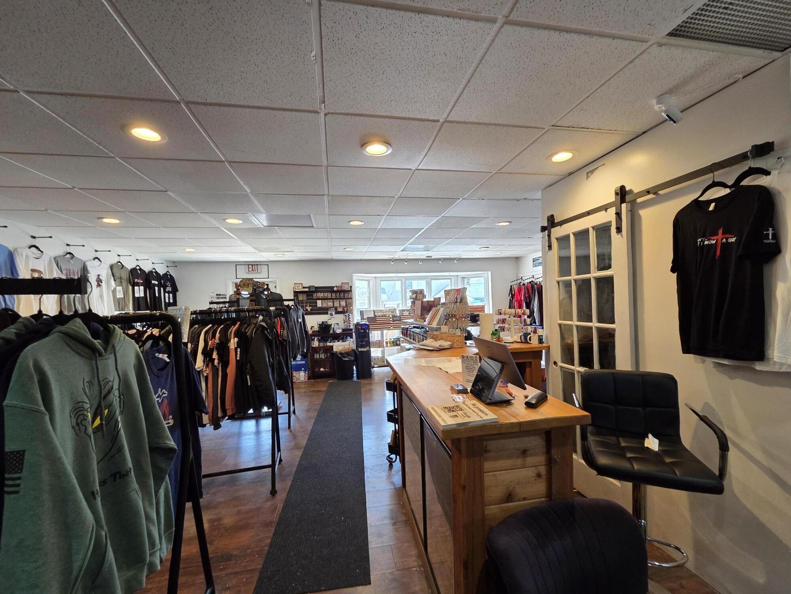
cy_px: 297
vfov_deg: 89.9
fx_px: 297
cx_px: 396
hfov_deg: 106.2
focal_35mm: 13
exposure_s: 1/60
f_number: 2.2
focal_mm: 2.2
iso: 200
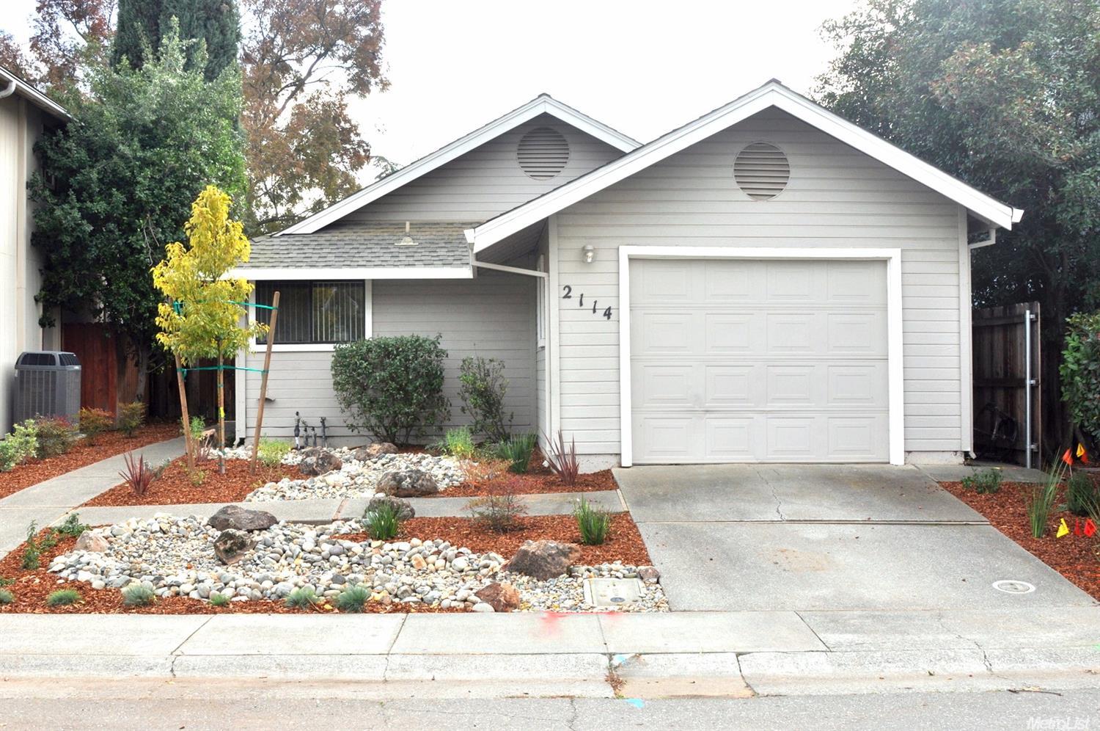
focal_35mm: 42
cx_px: 550
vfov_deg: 31.8
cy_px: 366
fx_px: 1282
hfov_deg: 46.5
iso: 200
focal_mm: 28
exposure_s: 1/200
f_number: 11
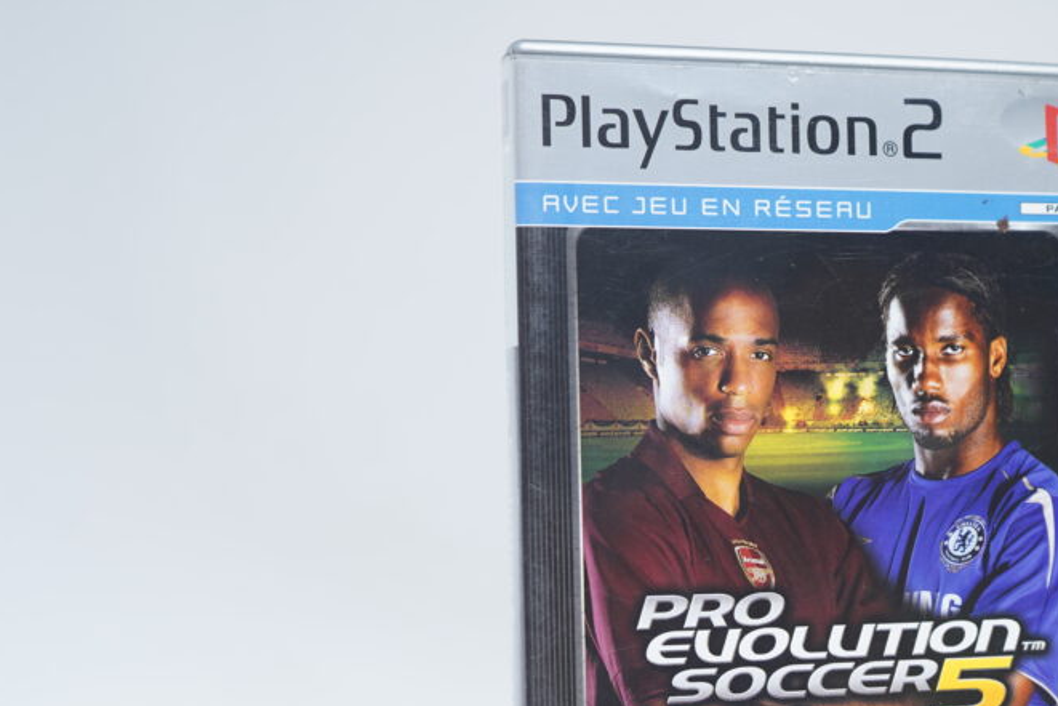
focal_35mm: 69
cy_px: 496
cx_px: 824
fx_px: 2028
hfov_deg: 28.7
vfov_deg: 19.6
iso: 160
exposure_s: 1/13
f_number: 4
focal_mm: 38
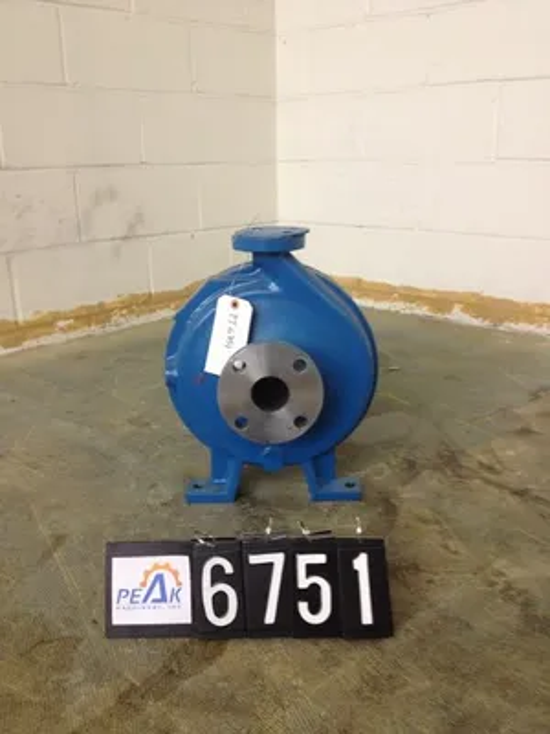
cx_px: 275
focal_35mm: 35
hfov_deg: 40.7
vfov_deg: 52.6
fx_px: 741
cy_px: 367
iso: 125
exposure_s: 1/20
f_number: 2.4
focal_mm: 4.28
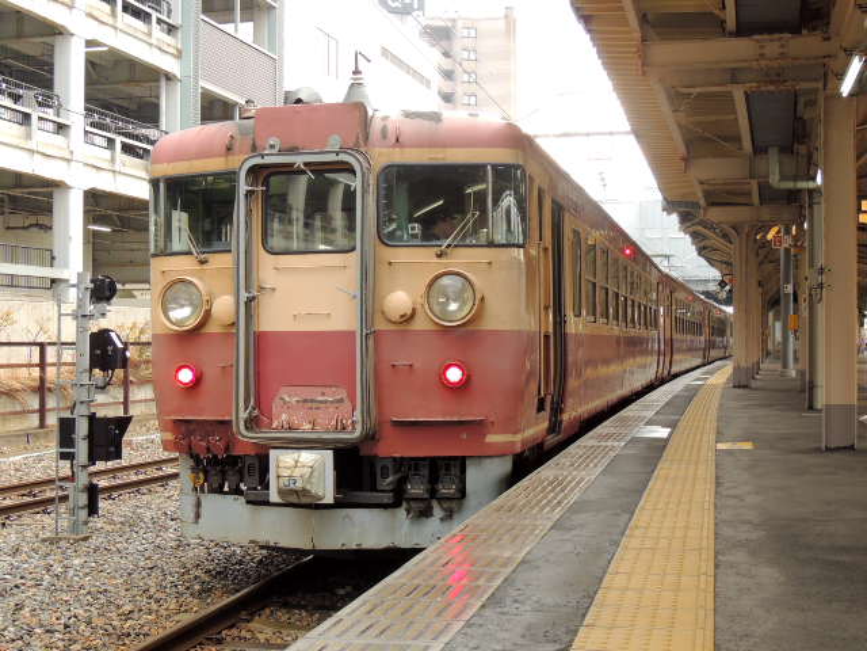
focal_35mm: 50
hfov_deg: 38.2
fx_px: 1252
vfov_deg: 29.1
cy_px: 326
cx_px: 434
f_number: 4.5
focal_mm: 8.9
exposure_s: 1/40
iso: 200
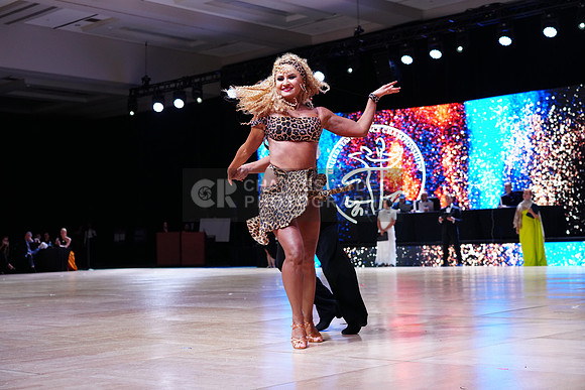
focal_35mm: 55
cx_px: 292
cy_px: 195
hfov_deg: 36.2
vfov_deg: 24.6
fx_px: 894
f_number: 4.5
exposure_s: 1/500
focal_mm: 55
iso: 2000
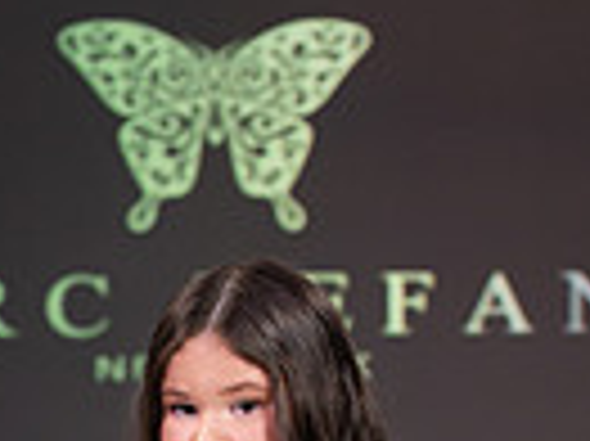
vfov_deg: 4.8
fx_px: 5177
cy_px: 990
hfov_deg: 6.5
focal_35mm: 304
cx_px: 281
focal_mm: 92
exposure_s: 1/400
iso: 2000
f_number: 5.6
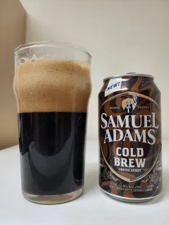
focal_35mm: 26
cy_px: 112
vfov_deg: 67.3
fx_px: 169
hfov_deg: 53.1
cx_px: 84
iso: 200
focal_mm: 5.4
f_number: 1.8
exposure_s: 1/52.5
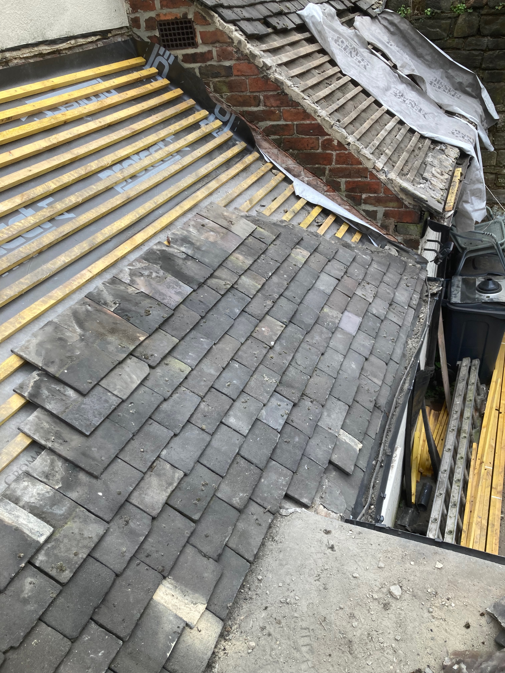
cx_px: 252
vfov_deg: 63.4
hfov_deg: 49.7
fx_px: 545
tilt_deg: -31.5
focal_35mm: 28
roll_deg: +4.7
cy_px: 336
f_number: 1.8
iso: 20
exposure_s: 1/331
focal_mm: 3.99
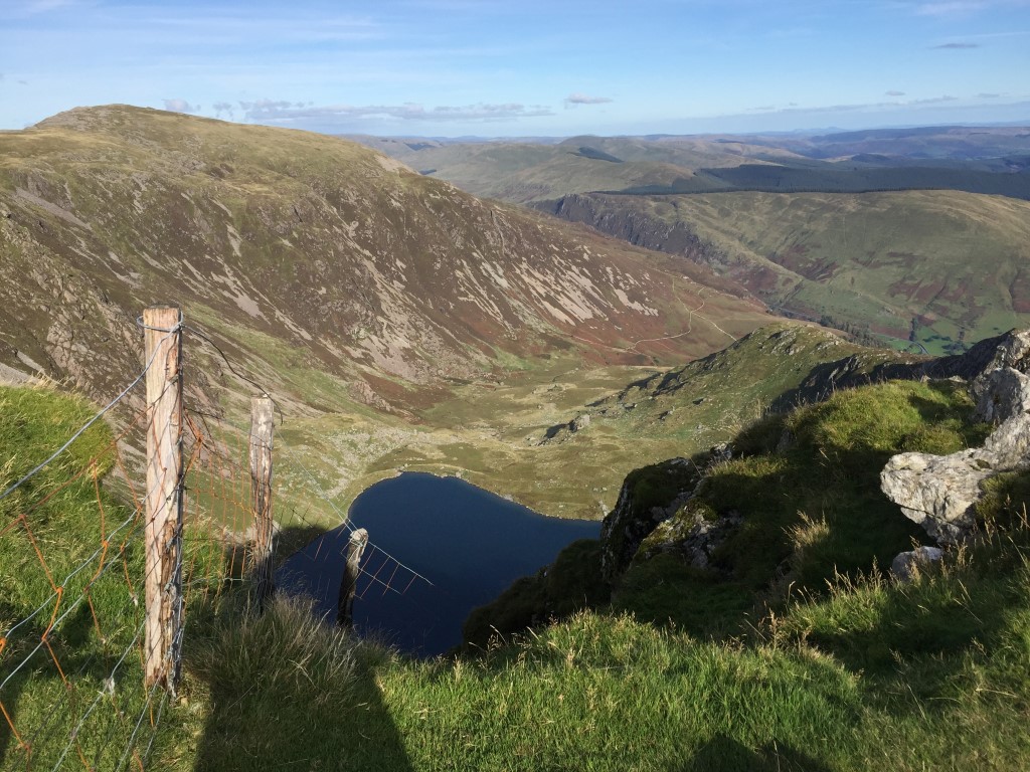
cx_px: 515
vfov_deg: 48.2
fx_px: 863
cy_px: 386
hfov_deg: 61.7
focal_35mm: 29
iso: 32
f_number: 2.2
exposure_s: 1/1883
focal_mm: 4.15
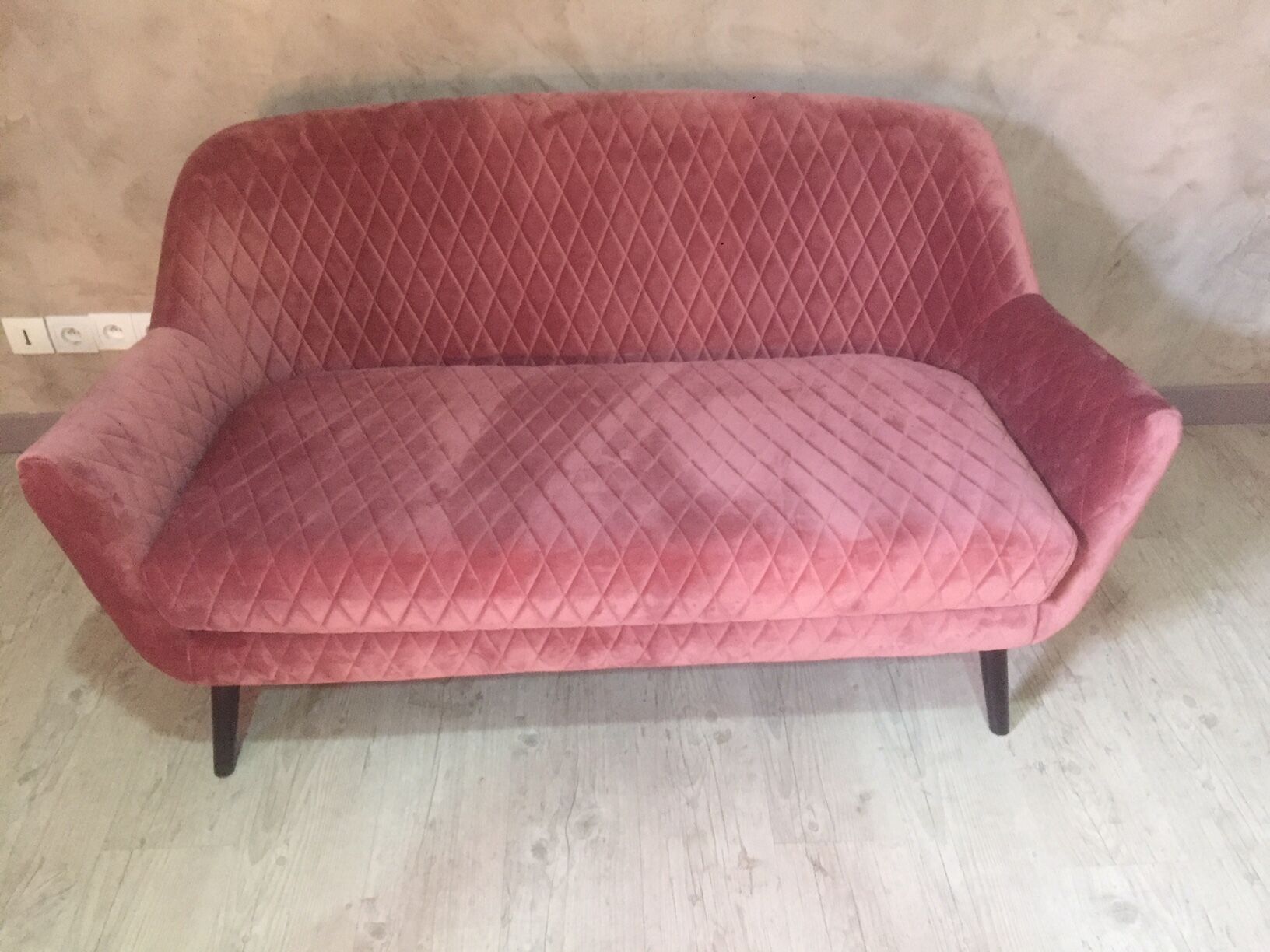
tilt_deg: -35.5
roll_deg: +2.0
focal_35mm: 29
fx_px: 1064
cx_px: 635
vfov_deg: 48.2
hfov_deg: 61.7
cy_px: 476
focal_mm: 4.15
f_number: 2.2
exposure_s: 1/17
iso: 320
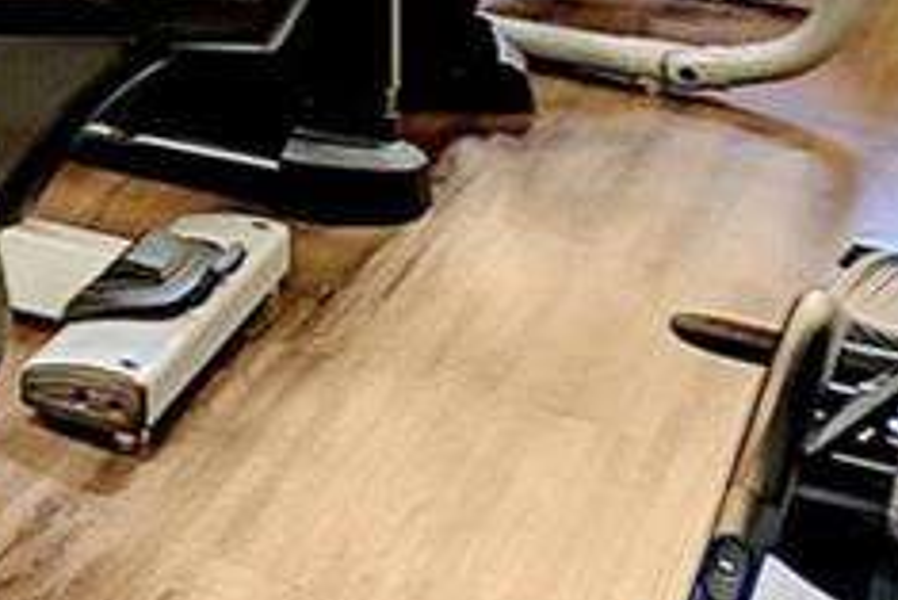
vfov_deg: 10.6
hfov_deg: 15.3
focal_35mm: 112
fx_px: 2806
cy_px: -785
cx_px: -787
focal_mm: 16.5
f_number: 13
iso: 640
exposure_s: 1/3.33
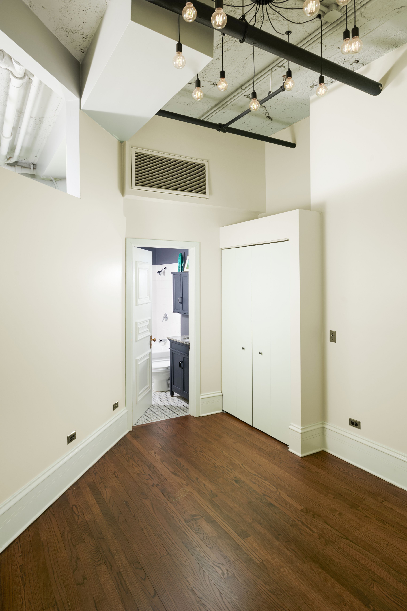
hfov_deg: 61.9
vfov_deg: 83.9
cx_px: 207
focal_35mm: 20
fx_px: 339
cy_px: 290
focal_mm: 19
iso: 200
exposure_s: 1/125
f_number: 10
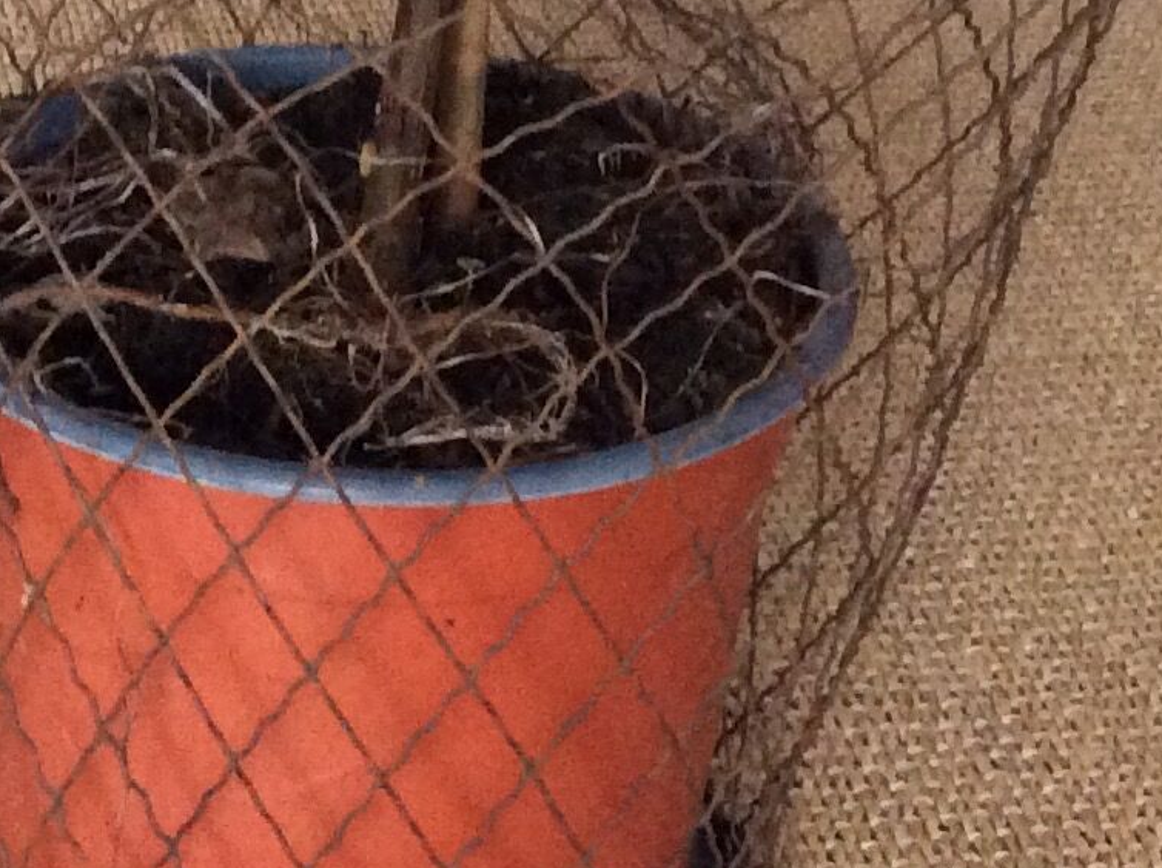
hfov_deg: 17.9
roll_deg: -2.9
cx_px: 613
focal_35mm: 110
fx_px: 3687
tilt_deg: -24.8
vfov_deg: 13.2
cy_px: -63
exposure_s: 1/25
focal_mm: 3.3
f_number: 2.4
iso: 250
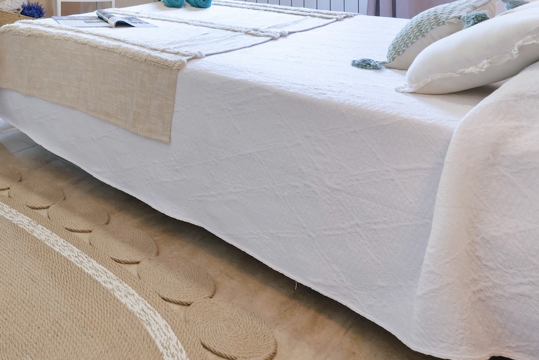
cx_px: -12
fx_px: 509
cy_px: -60
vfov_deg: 32.8
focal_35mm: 34
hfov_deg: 45.9
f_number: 9
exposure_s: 1/1.25
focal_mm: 12
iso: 200
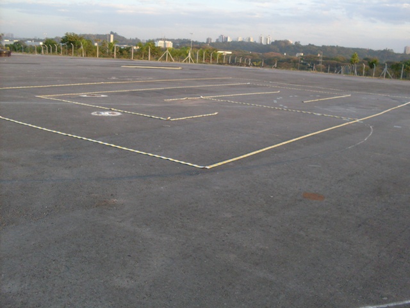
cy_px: 154
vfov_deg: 37.7
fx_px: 450
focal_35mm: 38
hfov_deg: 49.0
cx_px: 205
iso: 80
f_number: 2.8
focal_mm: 6.3
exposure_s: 1/125
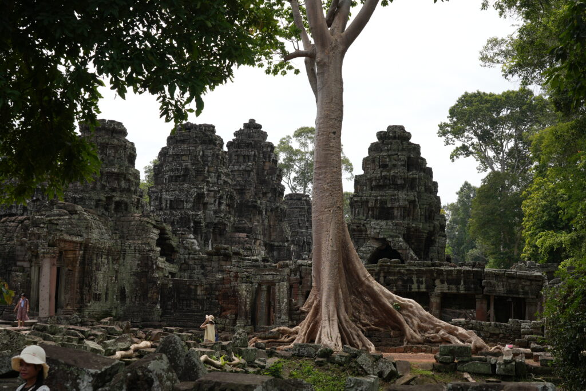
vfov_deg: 29.3
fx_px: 749
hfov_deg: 42.7
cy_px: 196
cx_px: 293
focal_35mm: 46
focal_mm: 46
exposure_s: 1/200
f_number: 8
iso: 100
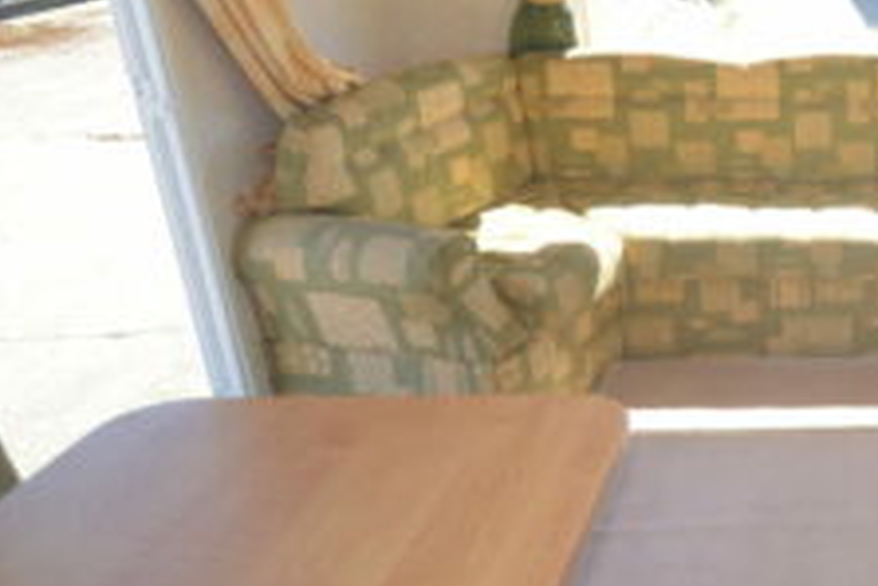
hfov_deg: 34.4
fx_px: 1152
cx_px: 1024
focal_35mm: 47
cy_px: 232
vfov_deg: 28.5
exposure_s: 1/125
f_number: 5.6
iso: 180
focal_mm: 13
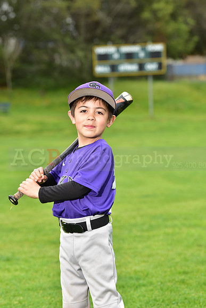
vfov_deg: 16.4
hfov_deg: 11.0
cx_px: 103
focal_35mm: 125
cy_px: 154
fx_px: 1072
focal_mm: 125
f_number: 5.6
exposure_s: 1/250
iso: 400
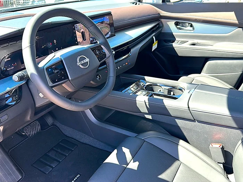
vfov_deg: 54.9
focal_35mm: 25
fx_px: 175
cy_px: 91
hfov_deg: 69.4
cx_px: 122
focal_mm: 6.86
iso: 125
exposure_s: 1/375
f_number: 1.78
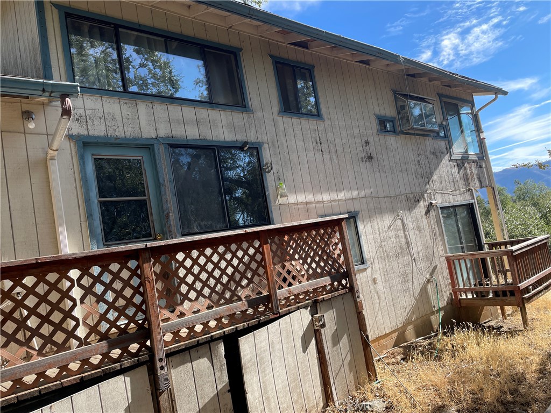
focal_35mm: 26
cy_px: 206
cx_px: 276
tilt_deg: +5.5
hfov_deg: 67.3
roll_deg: +10.4
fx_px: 414
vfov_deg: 53.1
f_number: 1.6
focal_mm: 4.2
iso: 32
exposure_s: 1/972
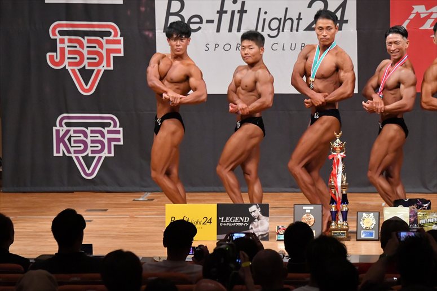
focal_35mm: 217
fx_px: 2633
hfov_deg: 9.5
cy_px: 146
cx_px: 218
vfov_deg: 6.3
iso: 8000
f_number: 5.6
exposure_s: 1/400
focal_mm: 145
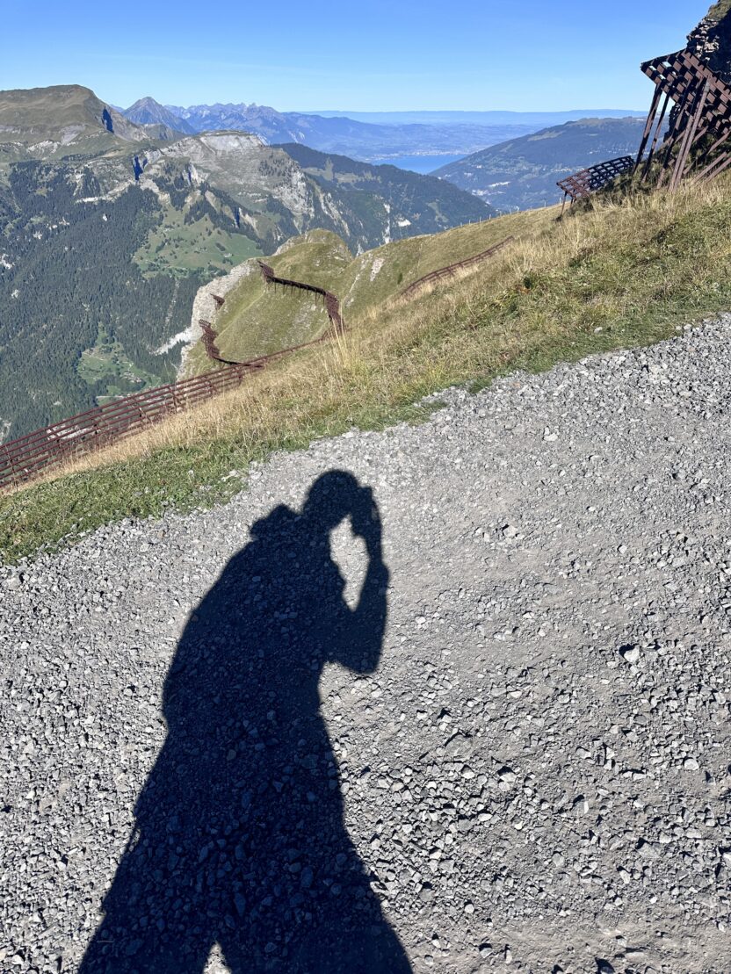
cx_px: 366
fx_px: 676
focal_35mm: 24
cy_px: 487
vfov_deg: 71.6
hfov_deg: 56.8
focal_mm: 6.86
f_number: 1.78
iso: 80
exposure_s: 1/5525
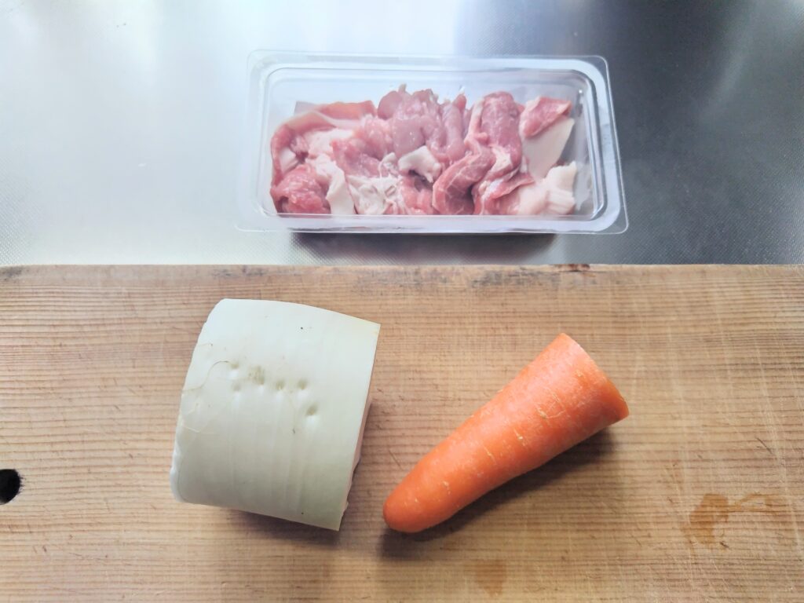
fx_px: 534
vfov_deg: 58.9
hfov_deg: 73.9
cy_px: 302
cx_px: 402
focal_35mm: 23
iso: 77
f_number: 1.9
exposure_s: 1/120
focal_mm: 5.5
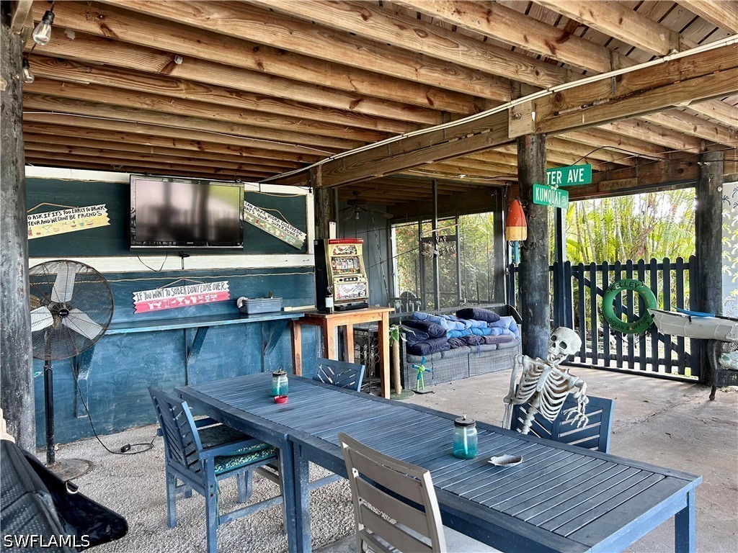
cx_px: 369
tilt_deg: -0.3
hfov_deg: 67.3
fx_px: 554
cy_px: 276
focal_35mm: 26
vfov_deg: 53.1
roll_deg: +2.3
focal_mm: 5.7
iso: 125
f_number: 1.5
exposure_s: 1/91
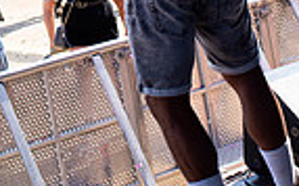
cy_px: -173
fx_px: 1432
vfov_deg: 7.2
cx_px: 80
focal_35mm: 176
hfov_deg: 11.9
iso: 100
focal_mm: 35
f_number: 5.6
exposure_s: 1/200
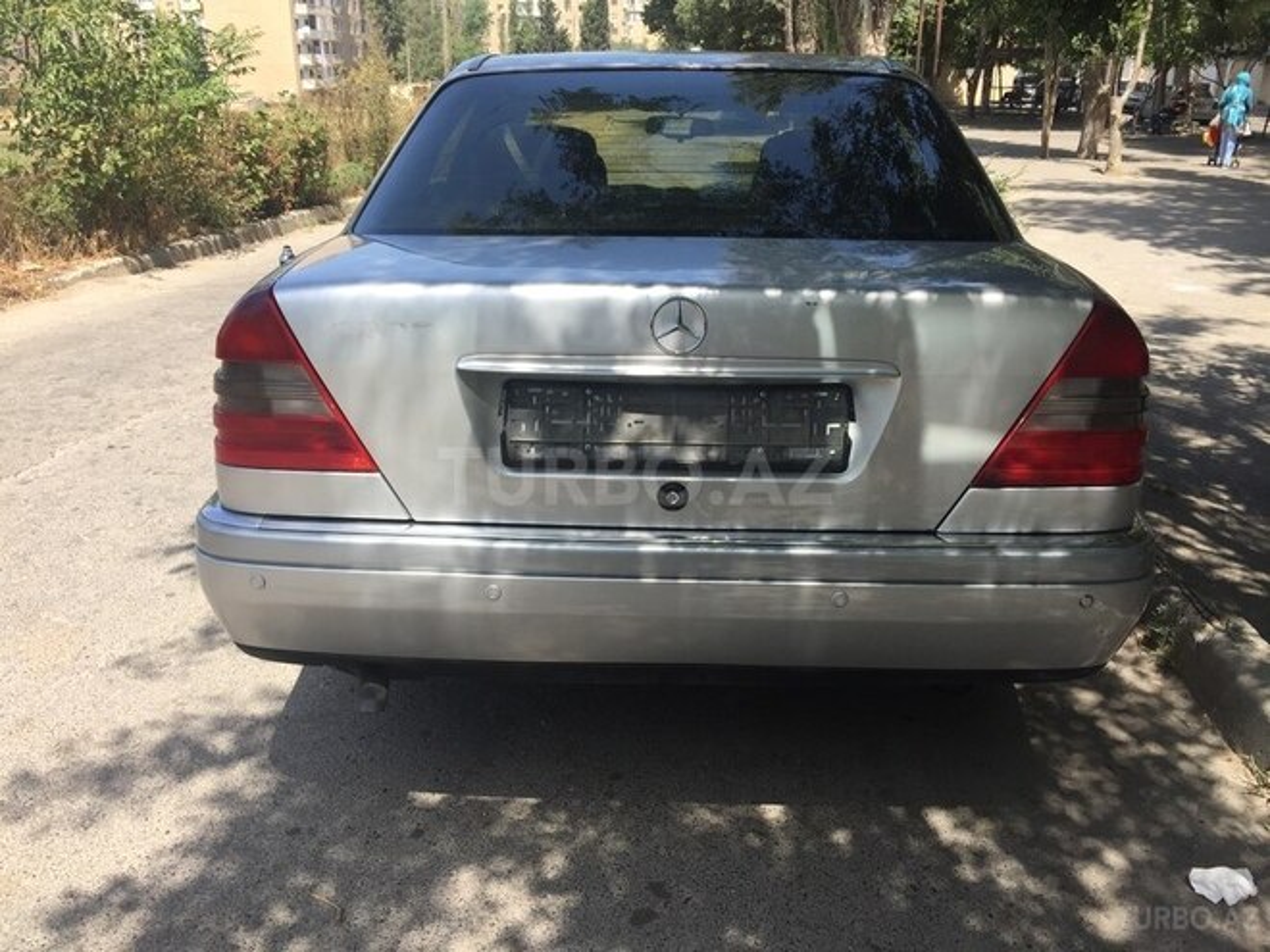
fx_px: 1064
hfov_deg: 61.7
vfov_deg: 48.2
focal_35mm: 29
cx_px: 635
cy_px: 476
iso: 32
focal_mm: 4.15
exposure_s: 1/1068
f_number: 2.2
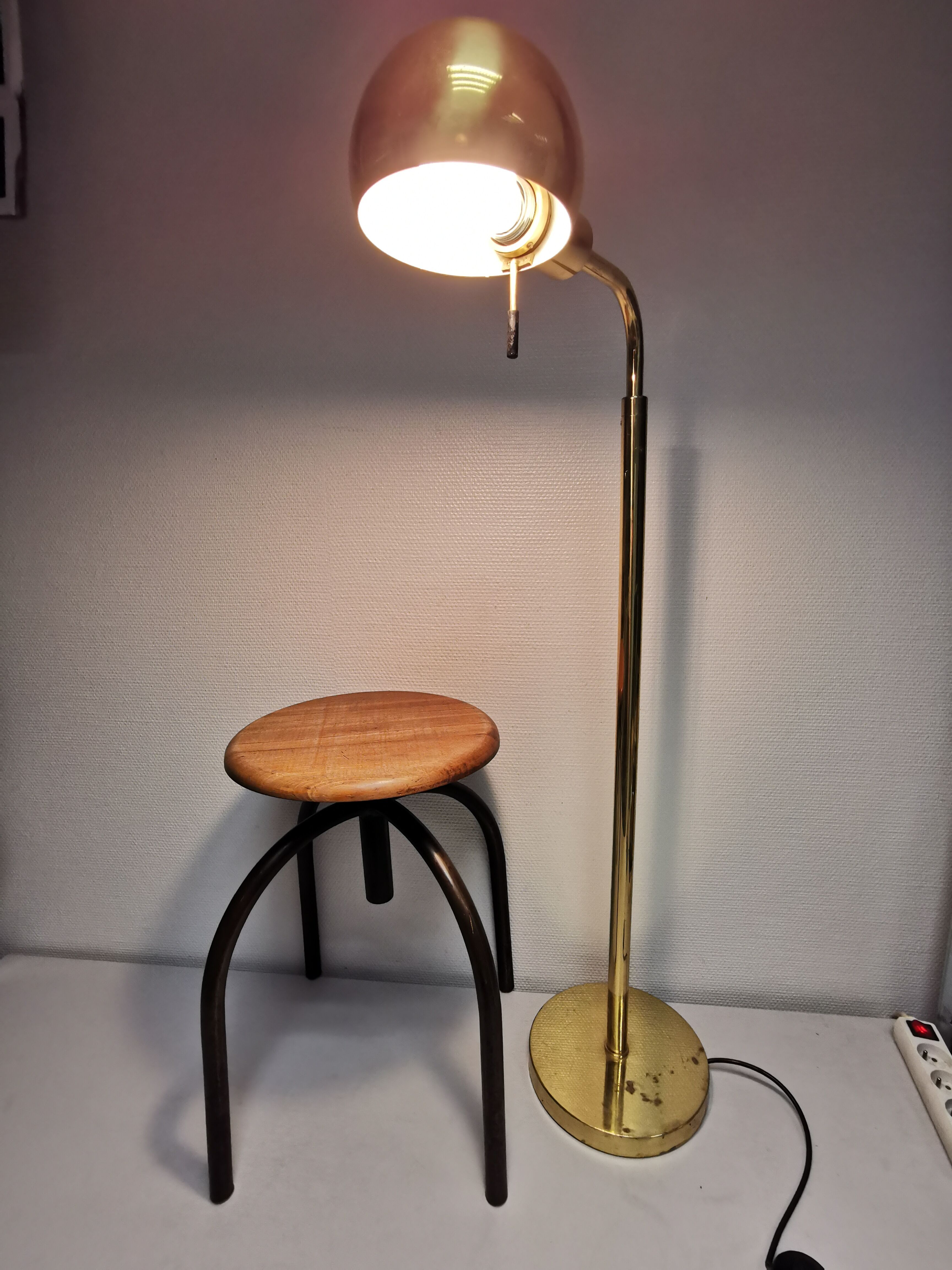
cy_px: 635
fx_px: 623
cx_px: 476
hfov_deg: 74.7
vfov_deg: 91.0
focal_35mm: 17
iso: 125
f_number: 2.2
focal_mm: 2.26
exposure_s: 1/100
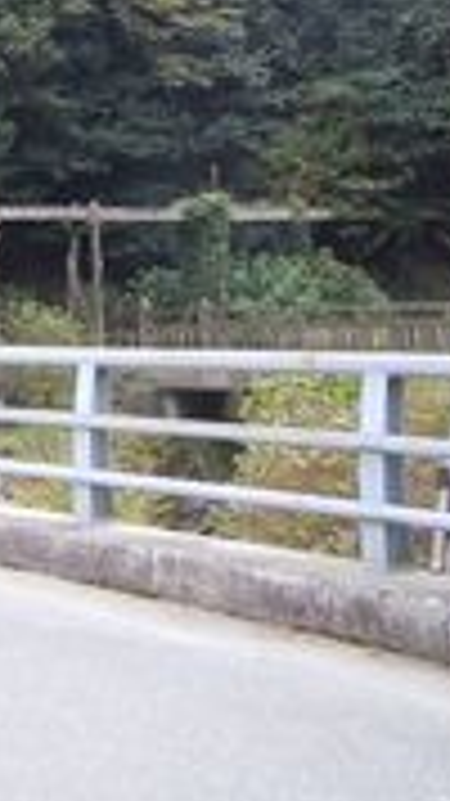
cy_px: 144
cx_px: -310
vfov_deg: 25.7
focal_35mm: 81
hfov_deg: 13.6
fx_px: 1720
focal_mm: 5.9
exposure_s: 1/80
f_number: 4
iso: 100
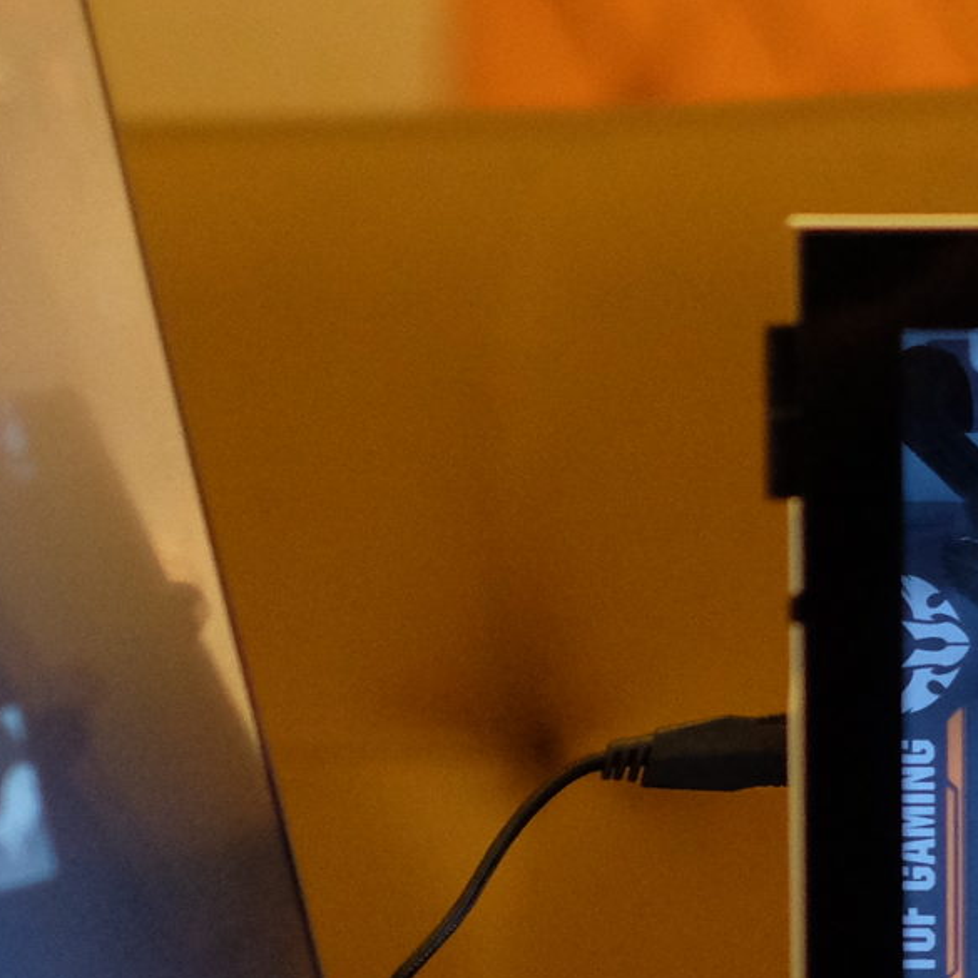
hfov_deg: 8.8
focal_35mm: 197
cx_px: 1045
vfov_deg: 8.8
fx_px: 6297
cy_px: 1251
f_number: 1.4
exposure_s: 1/250
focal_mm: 35
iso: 2500
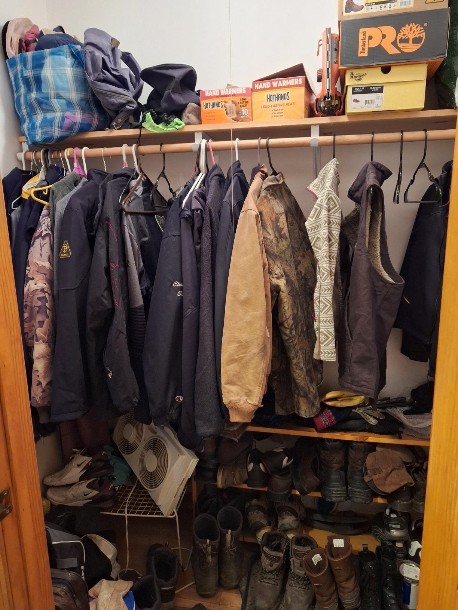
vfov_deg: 73.9
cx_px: 229
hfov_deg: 58.9
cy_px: 305
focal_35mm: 23
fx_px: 406
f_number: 1.8
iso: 500
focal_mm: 5.54
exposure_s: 1/20
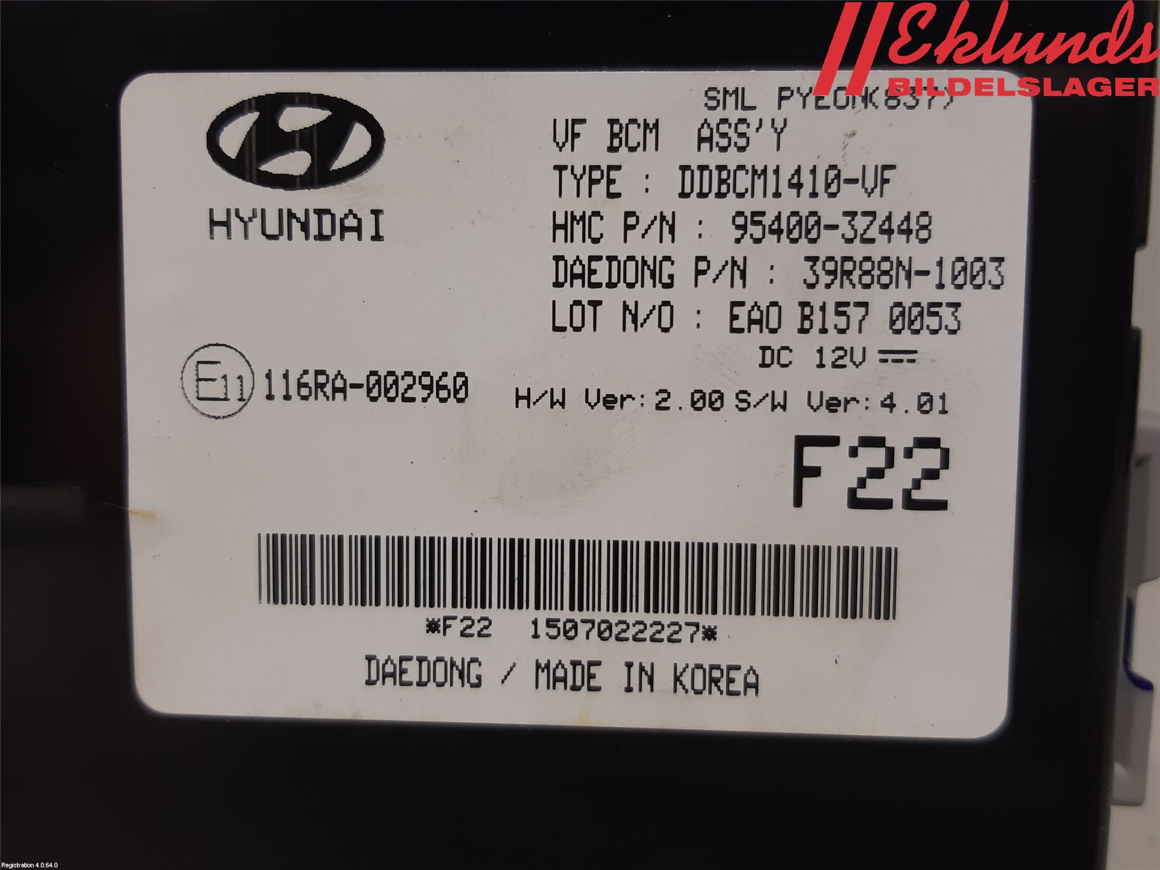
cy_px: 435
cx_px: 580
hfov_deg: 67.3
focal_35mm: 26
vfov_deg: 53.1
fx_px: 871
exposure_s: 1/50
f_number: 1.7
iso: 64
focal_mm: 3.93
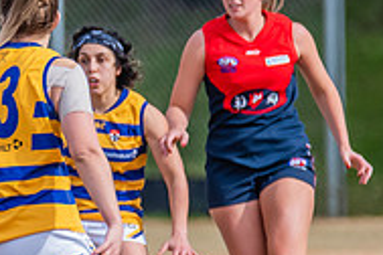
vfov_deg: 0.6
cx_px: -306
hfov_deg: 0.8
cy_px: 164
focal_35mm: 2476
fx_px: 26340
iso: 800
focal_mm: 500
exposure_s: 1/2000
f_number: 7.1
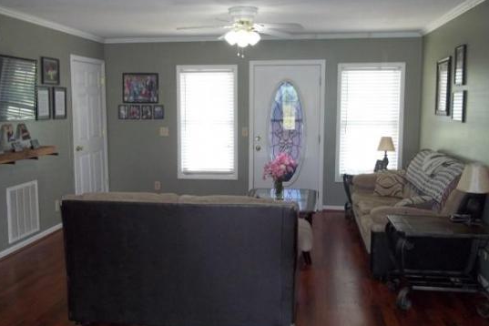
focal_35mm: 36
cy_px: 168
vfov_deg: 36.9
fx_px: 489
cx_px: 229
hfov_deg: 53.1
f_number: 2.9
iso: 160
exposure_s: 1/60
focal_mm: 5.7
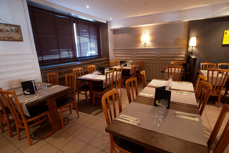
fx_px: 112
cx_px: 119
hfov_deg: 91.5
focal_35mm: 18
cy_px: 76
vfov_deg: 68.8
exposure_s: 1/3
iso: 200
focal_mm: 11
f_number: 8
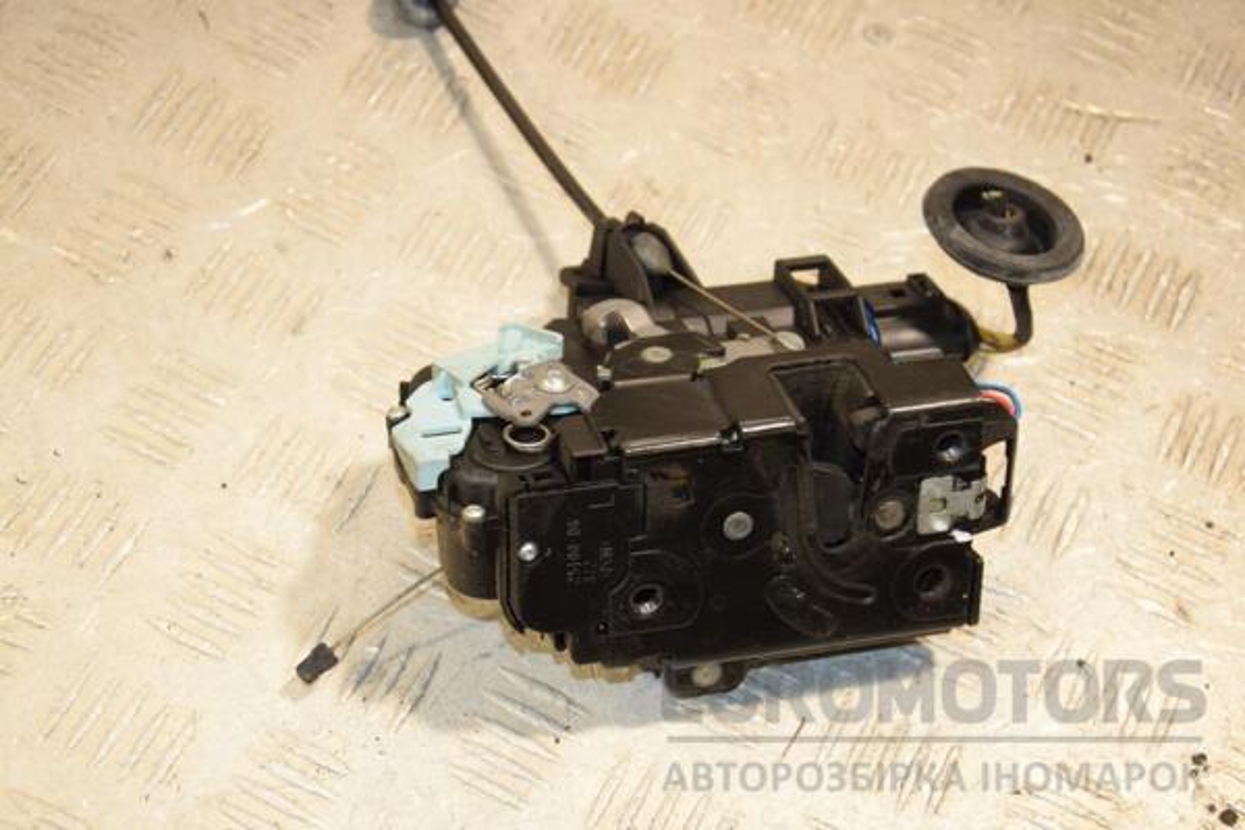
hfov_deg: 28.1
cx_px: 622
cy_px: 415
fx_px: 2490
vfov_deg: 18.9
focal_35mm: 72
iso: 800
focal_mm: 48
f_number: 5.6
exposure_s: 1/200
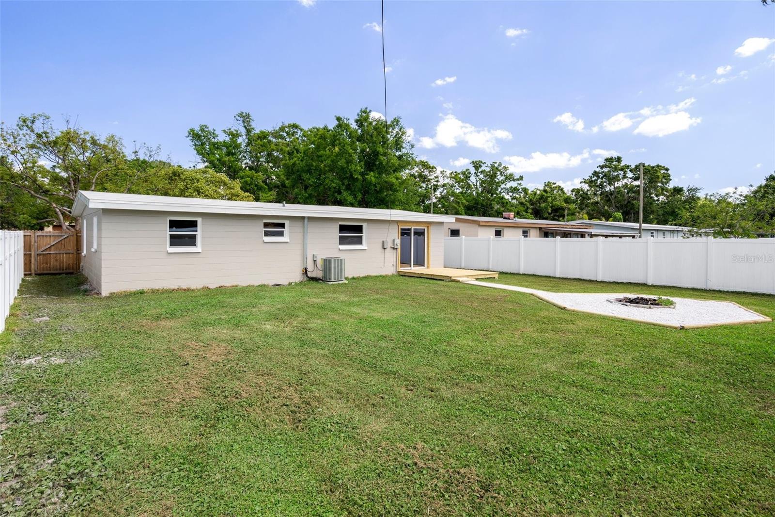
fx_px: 387
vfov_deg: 67.4
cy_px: 258
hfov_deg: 90.0
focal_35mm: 18
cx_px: 388
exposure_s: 1/100
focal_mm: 18
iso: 320
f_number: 9
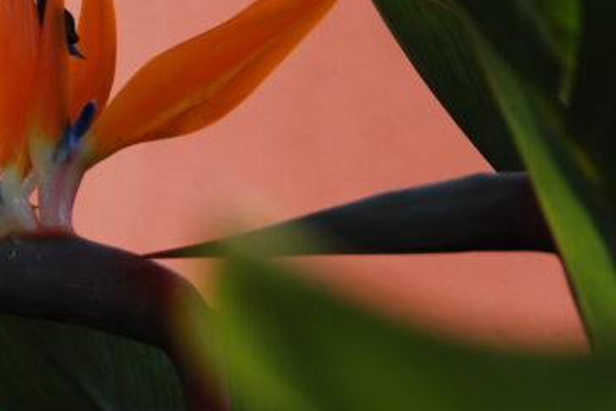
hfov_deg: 5.0
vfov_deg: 3.3
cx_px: 20
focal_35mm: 414
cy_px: 4
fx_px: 7086
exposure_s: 1/500
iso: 200
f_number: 5.6
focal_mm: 98
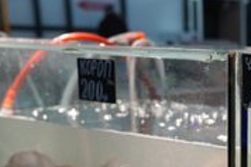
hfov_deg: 23.0
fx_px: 579
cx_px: 278
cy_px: 171
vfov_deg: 16.1
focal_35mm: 83
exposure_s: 1/200
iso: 2500
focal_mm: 37
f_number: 2.8
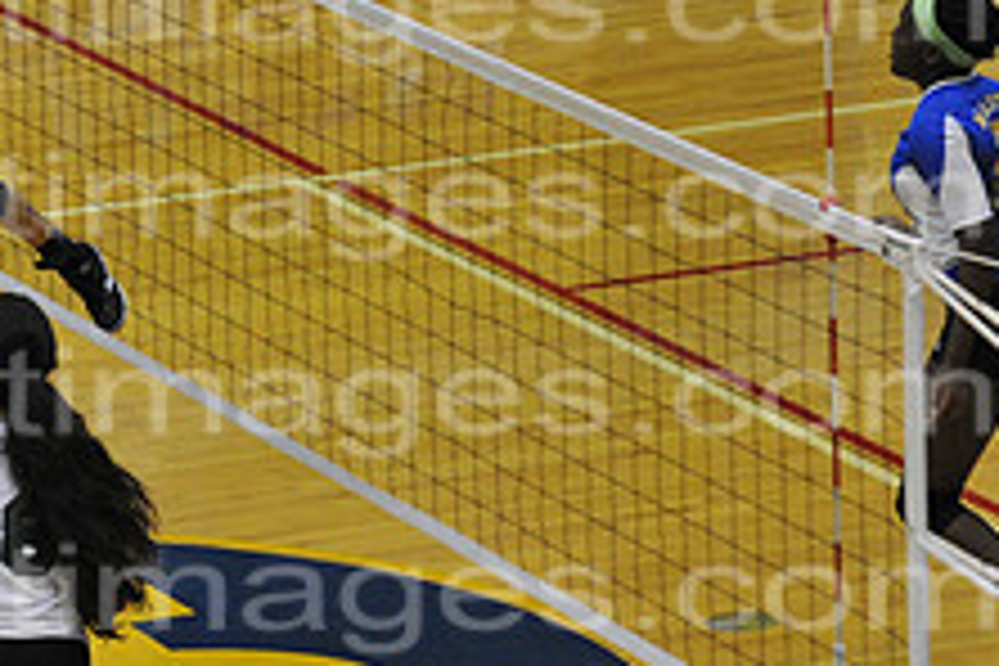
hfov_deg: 5.6
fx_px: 10156
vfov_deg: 3.8
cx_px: -22
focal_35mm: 366
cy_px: 108
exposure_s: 1/500
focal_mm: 140
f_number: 4
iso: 8000
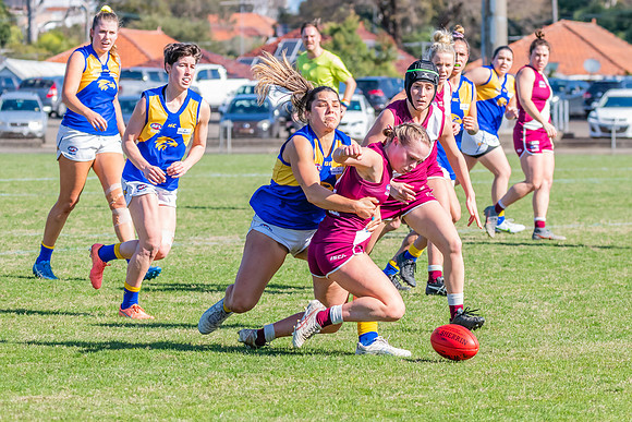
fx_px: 4605
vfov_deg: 5.2
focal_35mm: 262
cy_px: 252
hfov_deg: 7.8
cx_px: 434
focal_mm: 150
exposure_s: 1/1600
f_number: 8
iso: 800
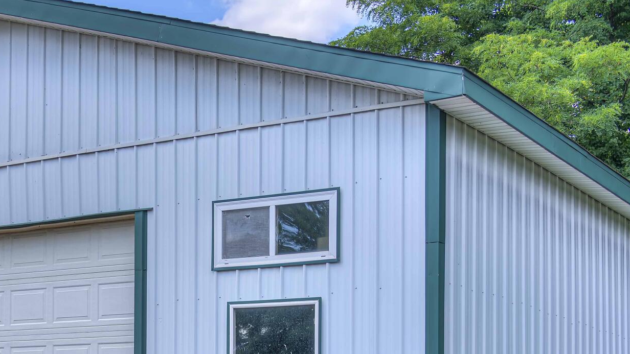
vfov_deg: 15.9
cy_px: 371
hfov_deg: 28.0
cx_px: 131
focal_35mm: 74
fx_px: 1236
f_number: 3.5
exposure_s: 1/640
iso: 100
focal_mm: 29
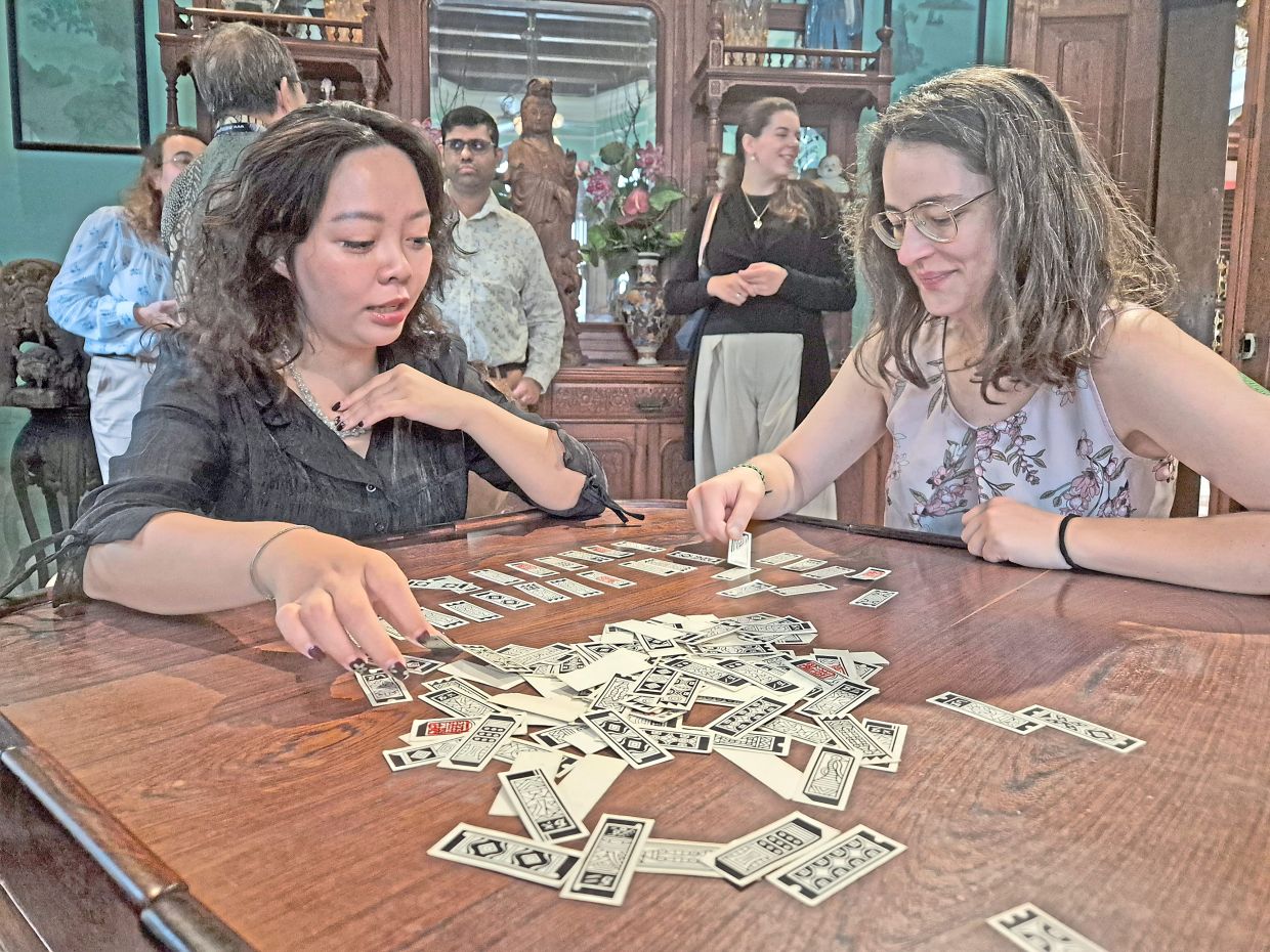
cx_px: 635
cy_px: 476
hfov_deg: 73.9
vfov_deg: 58.9
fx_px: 844
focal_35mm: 23
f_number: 1.8
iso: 1250
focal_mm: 5.4
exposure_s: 1/100
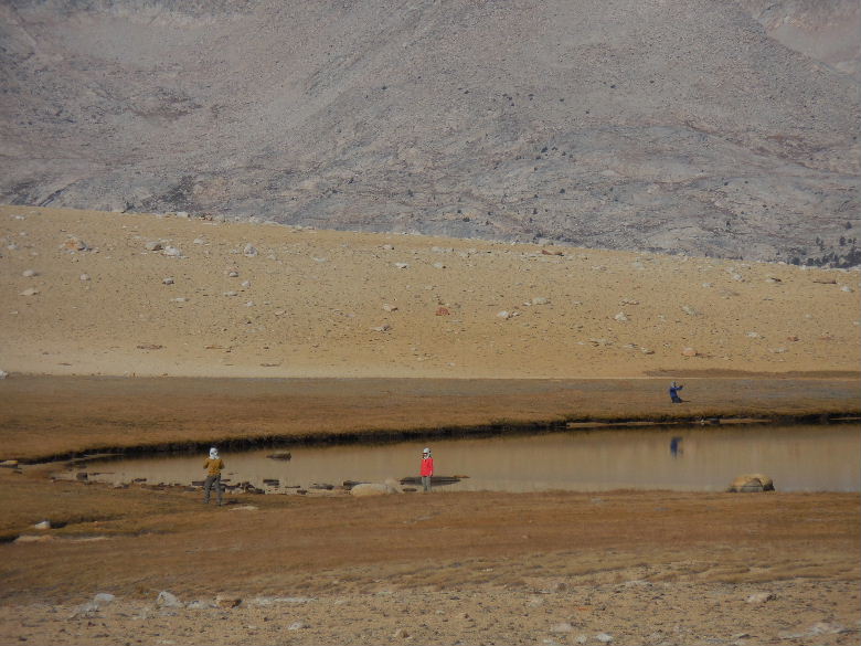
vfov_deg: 5.8
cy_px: 323
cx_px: 430
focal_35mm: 256
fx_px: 6367
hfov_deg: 7.7
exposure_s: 1/1250
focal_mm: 46.1
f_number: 6
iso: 125
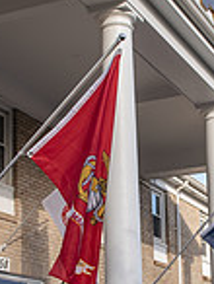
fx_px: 814
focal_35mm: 99
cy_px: 213
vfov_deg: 19.7
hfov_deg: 14.9
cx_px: 161
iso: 160
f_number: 4
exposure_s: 1/500
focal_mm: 26
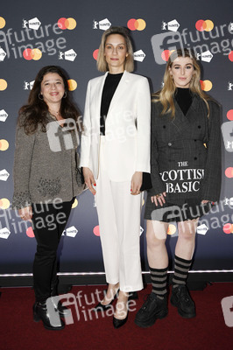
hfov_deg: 37.8
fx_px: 340
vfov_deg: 54.5
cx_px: 116
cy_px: 175
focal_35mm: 35
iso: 800
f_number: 3.5
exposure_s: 1/250
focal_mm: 35
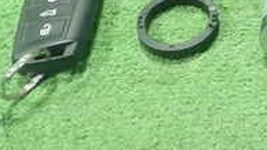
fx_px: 715
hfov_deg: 19.9
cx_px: 318
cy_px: -91
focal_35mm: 101
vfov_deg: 11.4
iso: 640
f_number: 2.3
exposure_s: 1/125
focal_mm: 5.5
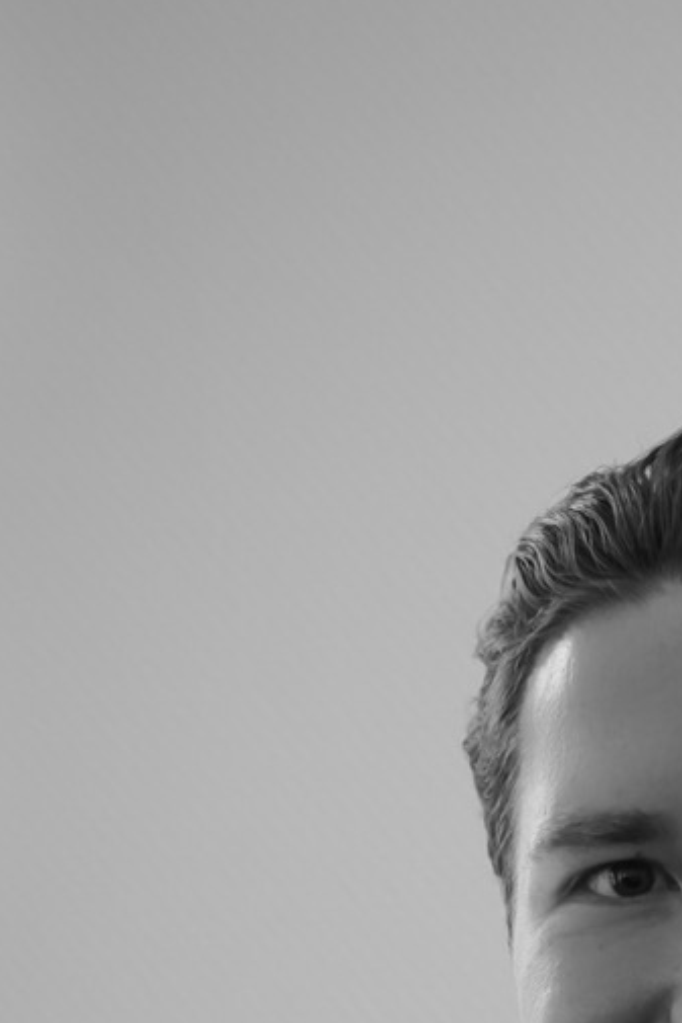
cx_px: 799
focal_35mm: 104
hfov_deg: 12.9
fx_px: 2953
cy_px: 1442
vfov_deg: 17.9
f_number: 4
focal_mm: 35
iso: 2000
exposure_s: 1/80
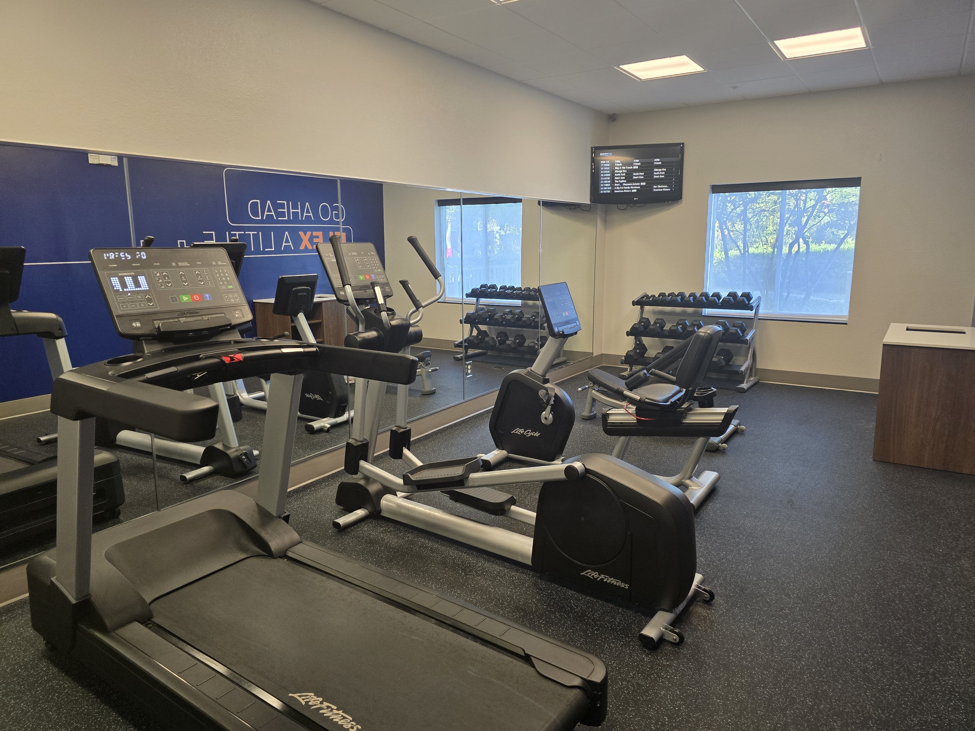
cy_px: 366
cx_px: 488
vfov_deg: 58.9
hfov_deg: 73.9
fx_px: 648
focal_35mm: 23
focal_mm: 6.3
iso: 320
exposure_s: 1/120
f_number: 1.7
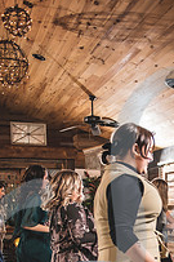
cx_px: 153
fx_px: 450
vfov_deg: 29.5
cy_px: 283
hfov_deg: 21.4
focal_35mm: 62
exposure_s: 1/160
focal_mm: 28
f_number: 2.8
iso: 500
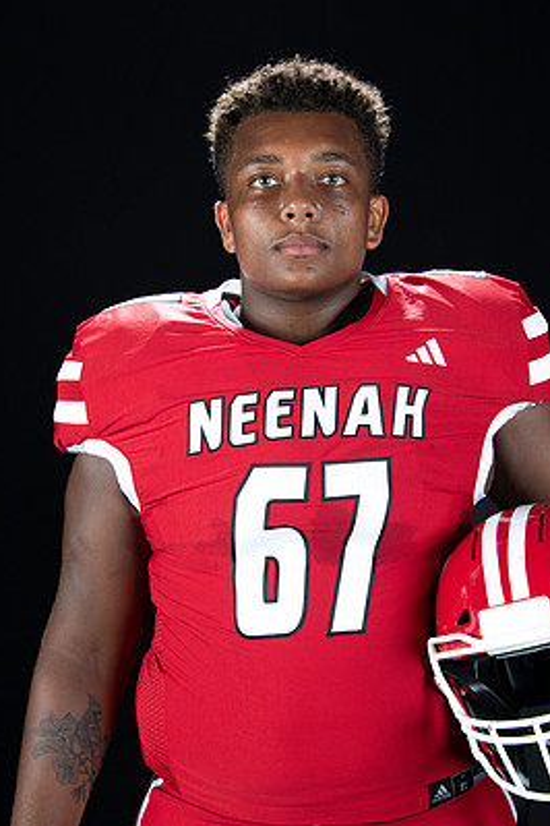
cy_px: 464
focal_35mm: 70
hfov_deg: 19.5
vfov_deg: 28.8
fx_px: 1604
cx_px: 298
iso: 320
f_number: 9
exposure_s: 1/160
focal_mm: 62
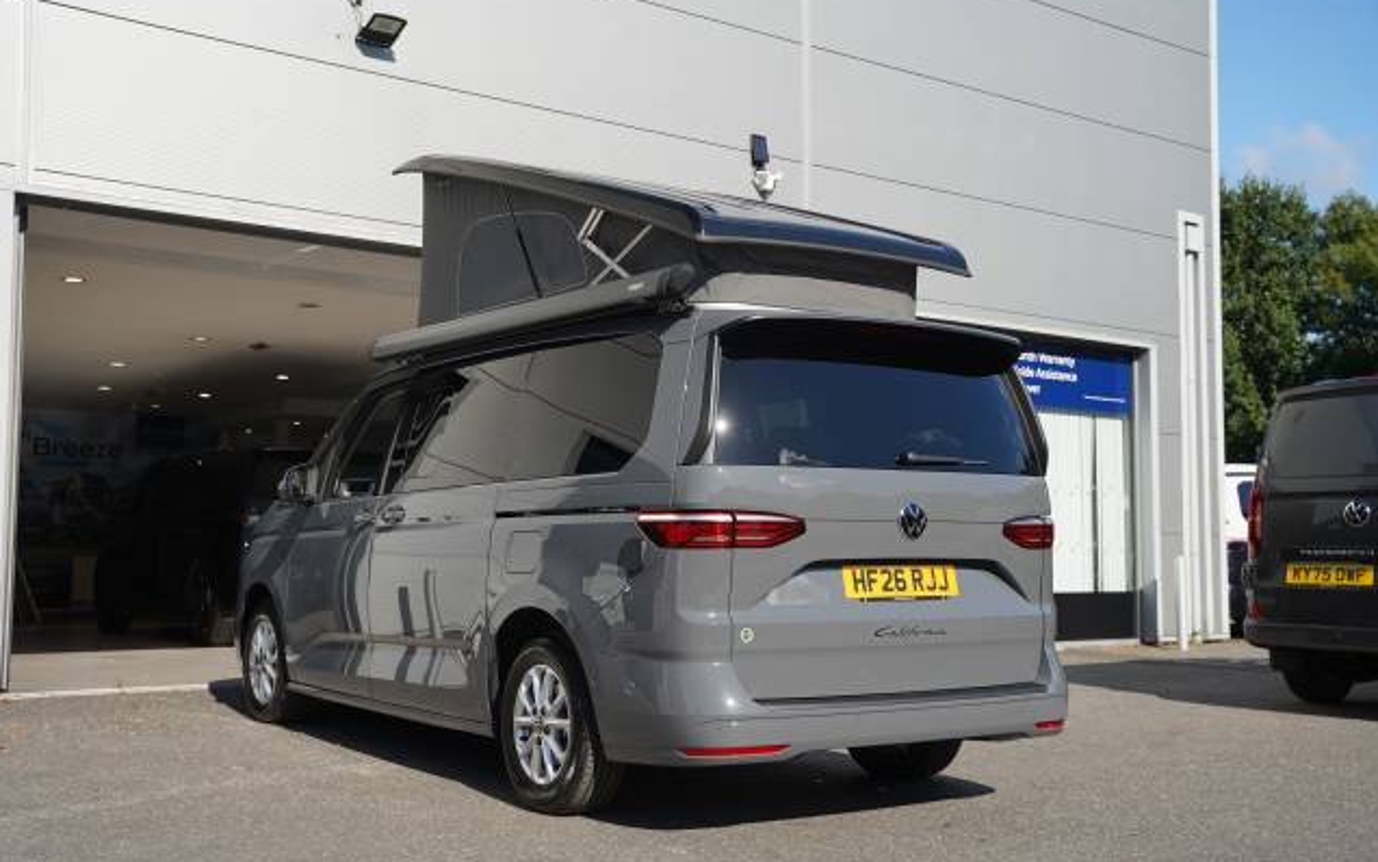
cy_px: 431
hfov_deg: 48.2
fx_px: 1540
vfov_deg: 31.3
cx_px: 687
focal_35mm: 41
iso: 100
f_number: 5
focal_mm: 40
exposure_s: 1/250
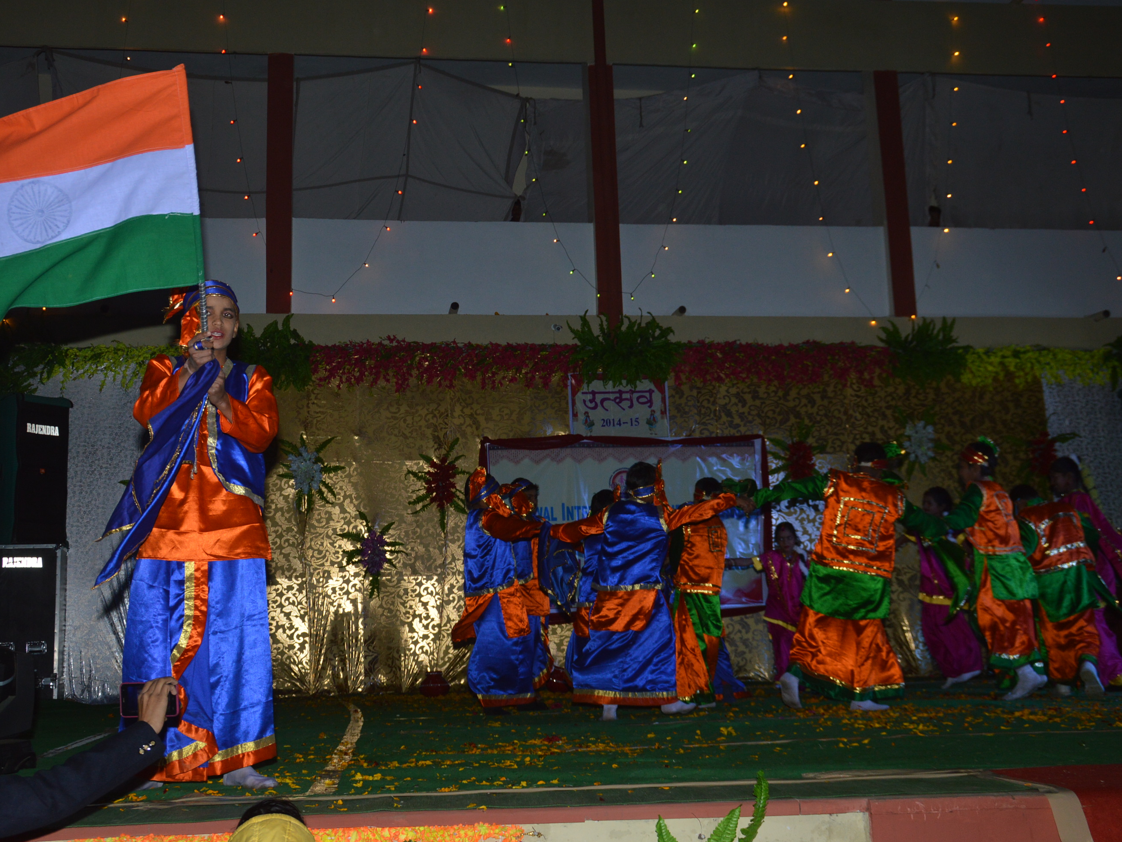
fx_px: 1347
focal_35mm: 42
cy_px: 415
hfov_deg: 45.2
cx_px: 501
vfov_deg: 34.7
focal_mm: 25
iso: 400
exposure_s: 1/125
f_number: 5.6
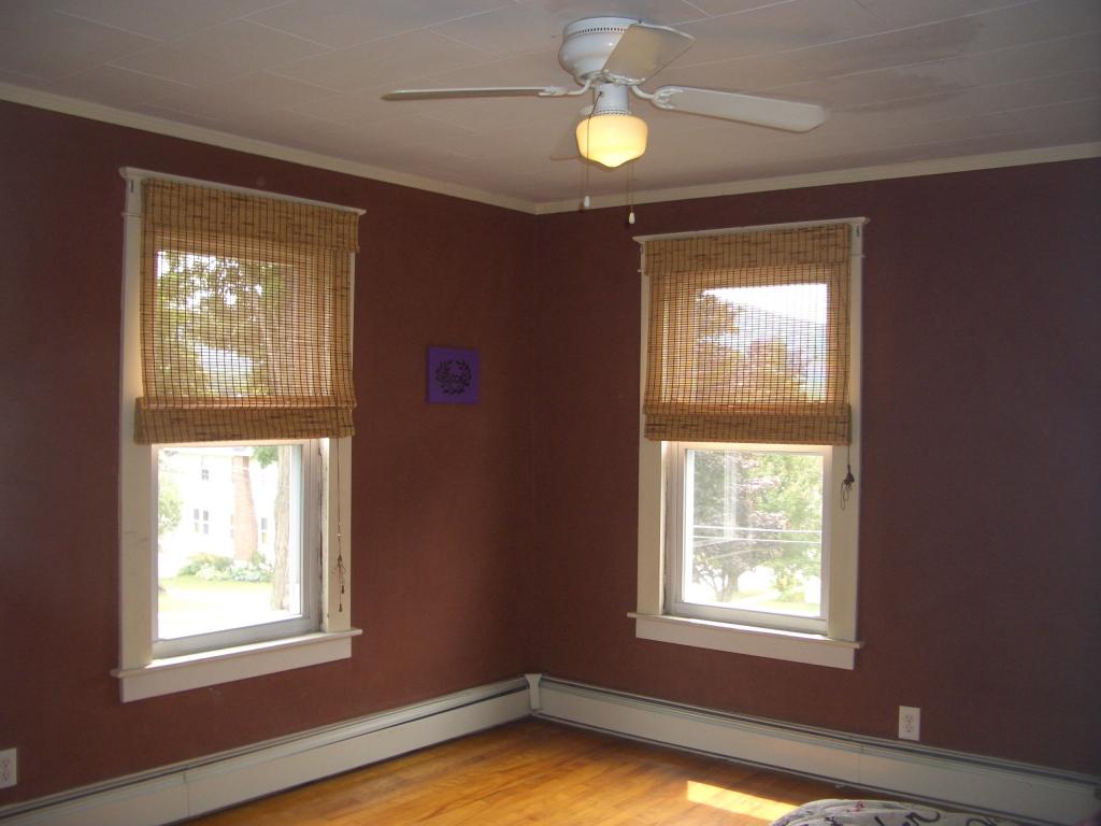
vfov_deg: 40.7
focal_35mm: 35
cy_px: 413
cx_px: 550
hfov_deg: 52.6
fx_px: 1113
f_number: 2.6
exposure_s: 1/60
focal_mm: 5.8
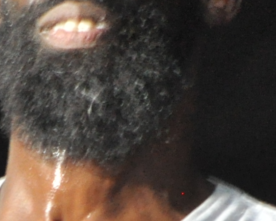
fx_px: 15021
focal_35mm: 1838
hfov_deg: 1.1
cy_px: 282
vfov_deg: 0.8
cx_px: 108
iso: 1600
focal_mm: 190
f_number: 5.6
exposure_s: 1/80
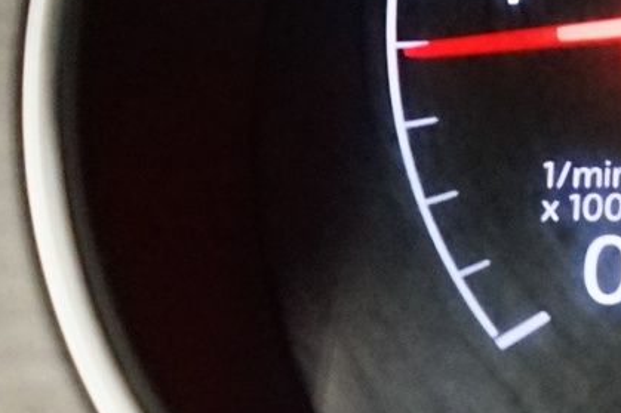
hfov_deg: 9.3
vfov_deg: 7.5
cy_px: -208
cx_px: 1823
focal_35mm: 179
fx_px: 3086
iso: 5000
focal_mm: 30
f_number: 3.5
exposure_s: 1/60
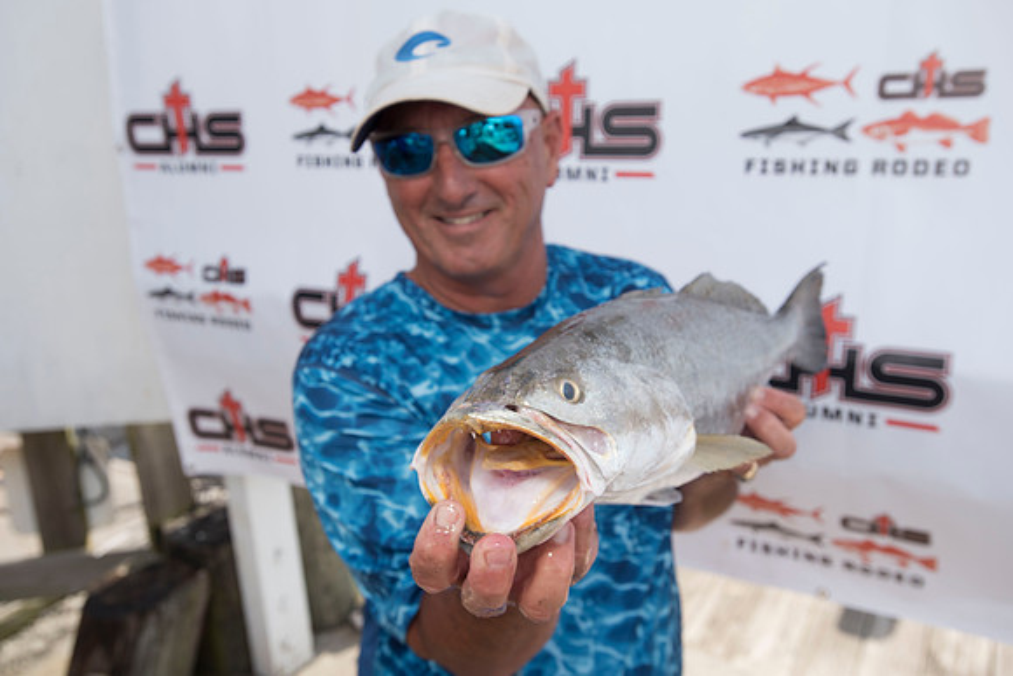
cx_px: 506
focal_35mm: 30
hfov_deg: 61.9
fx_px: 844
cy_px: 338
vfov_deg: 43.6
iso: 250
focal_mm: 30
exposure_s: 1/400
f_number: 7.1
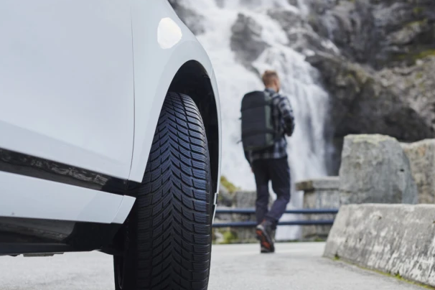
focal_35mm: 66
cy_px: 172
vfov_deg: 20.6
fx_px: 797
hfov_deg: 30.5
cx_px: 256
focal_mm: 50
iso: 800
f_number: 4
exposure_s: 1/800
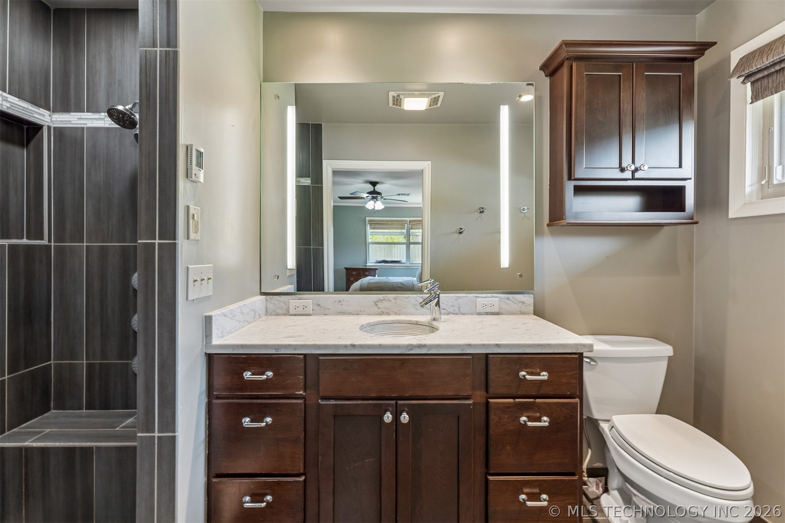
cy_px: 262
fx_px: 349
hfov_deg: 96.7
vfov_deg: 73.7
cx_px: 392
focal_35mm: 16
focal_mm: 16
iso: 200
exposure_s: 1/15
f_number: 9
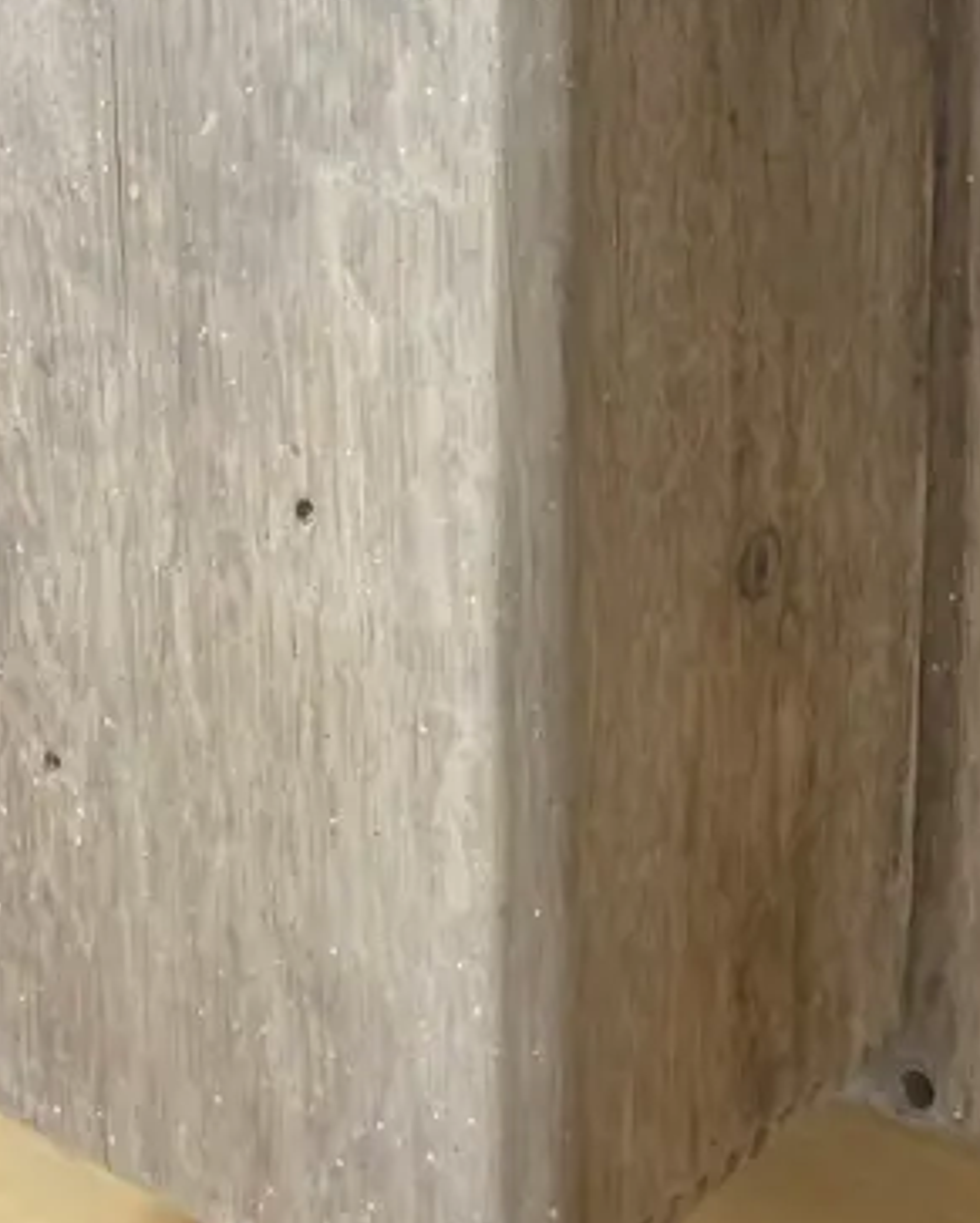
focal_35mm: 77
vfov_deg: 23.1
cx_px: 492
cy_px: -148
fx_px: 2788
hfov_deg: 19.9
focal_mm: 3.99
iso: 160
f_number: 1.8
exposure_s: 1/50
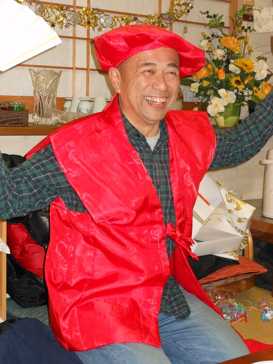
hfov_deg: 27.0
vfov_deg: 35.5
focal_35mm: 54
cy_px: 182
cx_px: 136
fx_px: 568
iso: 500
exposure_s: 1/30
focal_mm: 9.6
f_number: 4.9
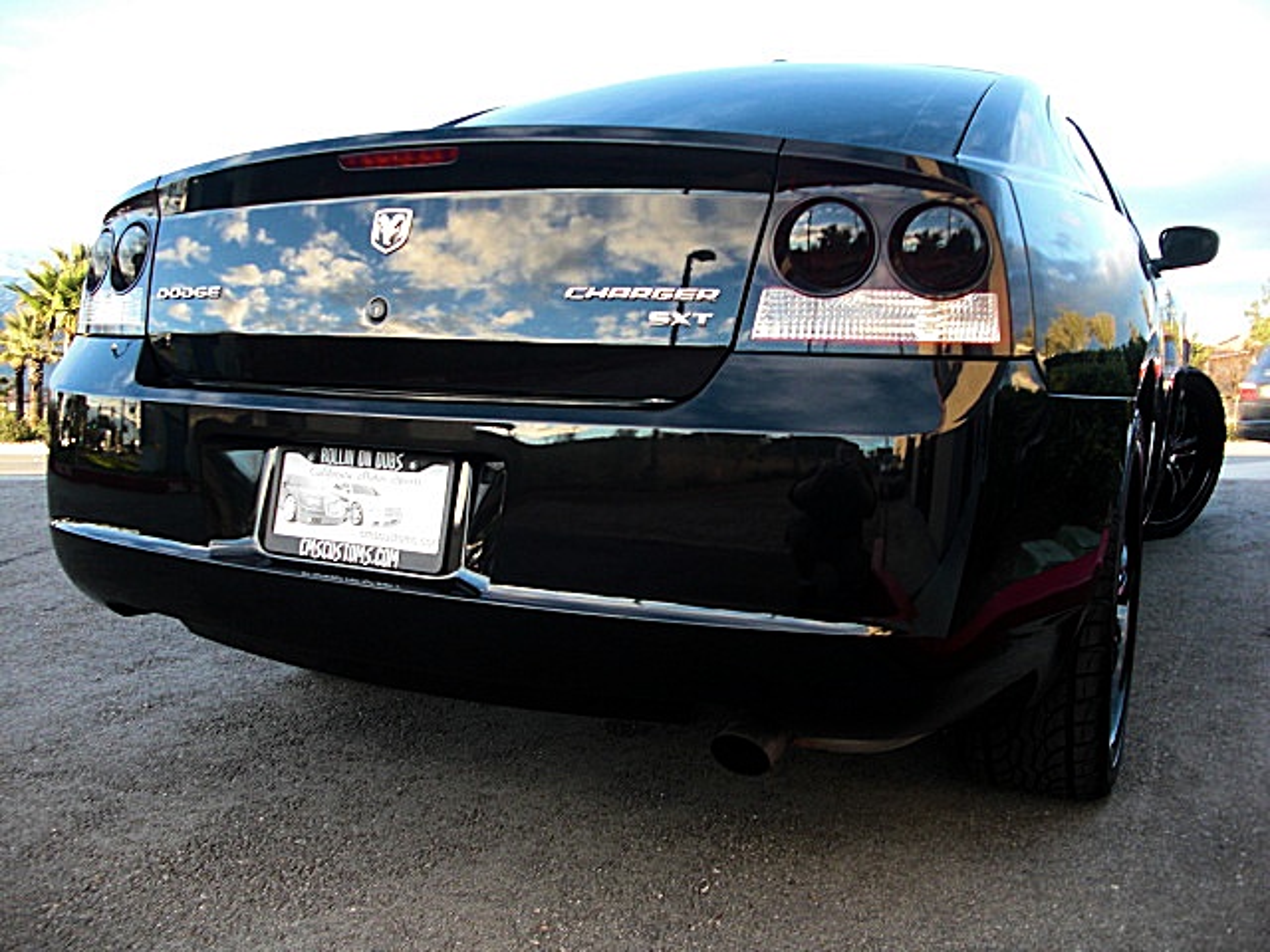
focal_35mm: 36
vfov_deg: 39.7
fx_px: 1321
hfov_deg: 51.4
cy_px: 476
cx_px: 635
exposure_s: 1/100
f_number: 2.8
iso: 100
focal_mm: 6.3
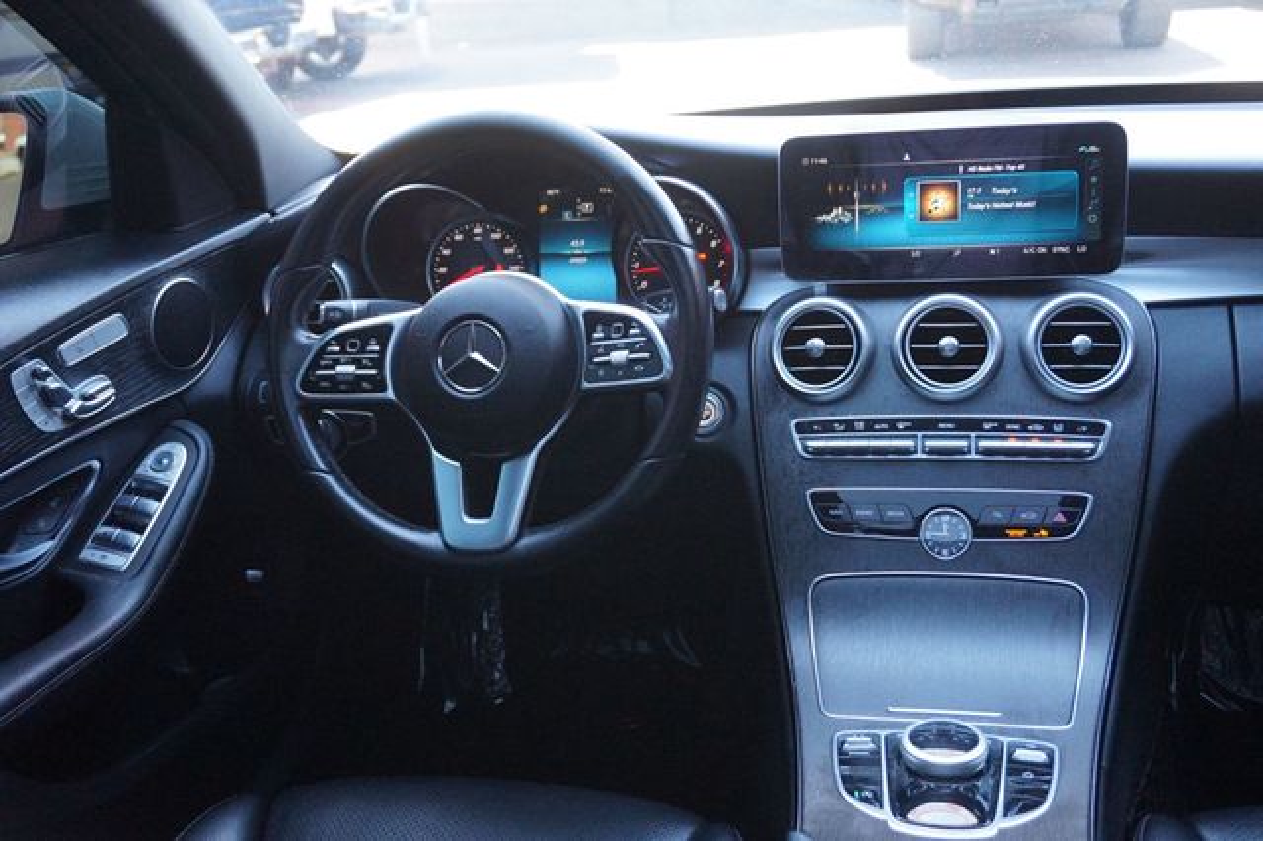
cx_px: 632
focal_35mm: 38
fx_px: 1315
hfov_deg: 51.3
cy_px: 420
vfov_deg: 35.5
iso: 2000
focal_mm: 25
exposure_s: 1/160
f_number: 4.5
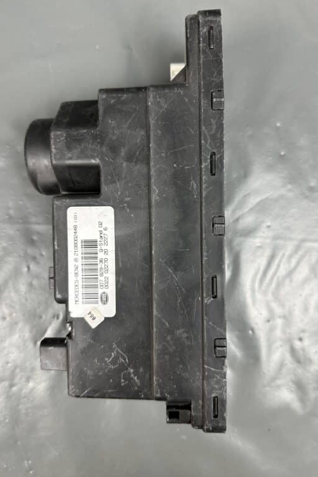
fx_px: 344
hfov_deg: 49.6
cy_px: 231
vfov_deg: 69.4
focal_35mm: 26
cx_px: 161
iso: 200
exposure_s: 1/100
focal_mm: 6.86
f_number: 1.78
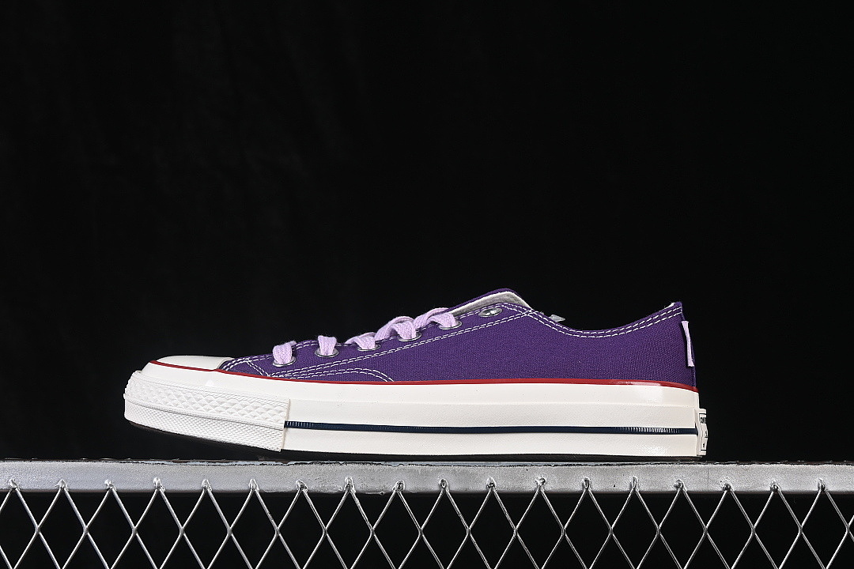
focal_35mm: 75
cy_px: 284
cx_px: 427
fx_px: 1779
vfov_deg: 18.2
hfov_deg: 27.0
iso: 160
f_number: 8
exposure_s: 1/80
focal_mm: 50
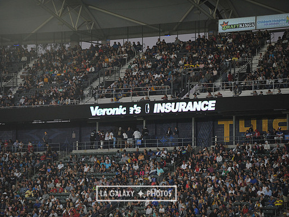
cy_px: 108
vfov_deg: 8.0
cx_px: 136
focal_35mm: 186
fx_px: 1553
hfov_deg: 10.6
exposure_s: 1/1000
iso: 1250
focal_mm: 170
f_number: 2.8
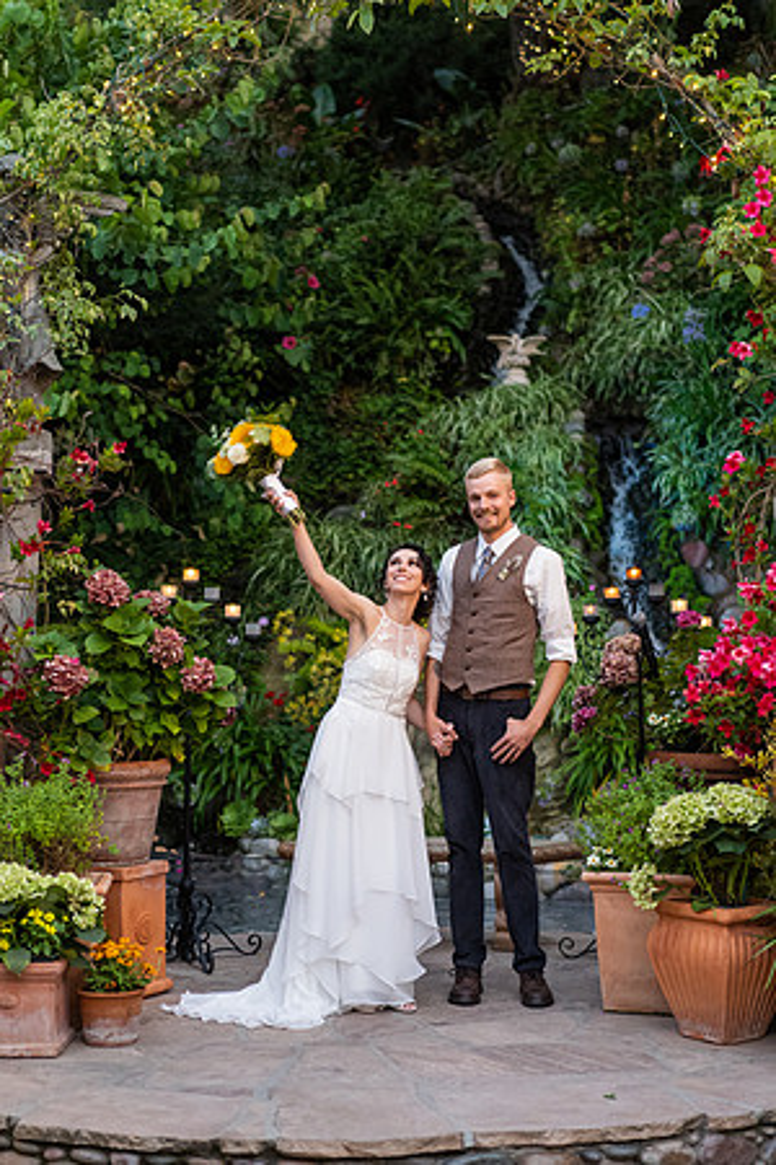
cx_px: 388
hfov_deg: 24.6
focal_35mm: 55
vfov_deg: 36.2
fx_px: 1778
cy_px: 582
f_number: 2.2
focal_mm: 55
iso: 500
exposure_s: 1/320
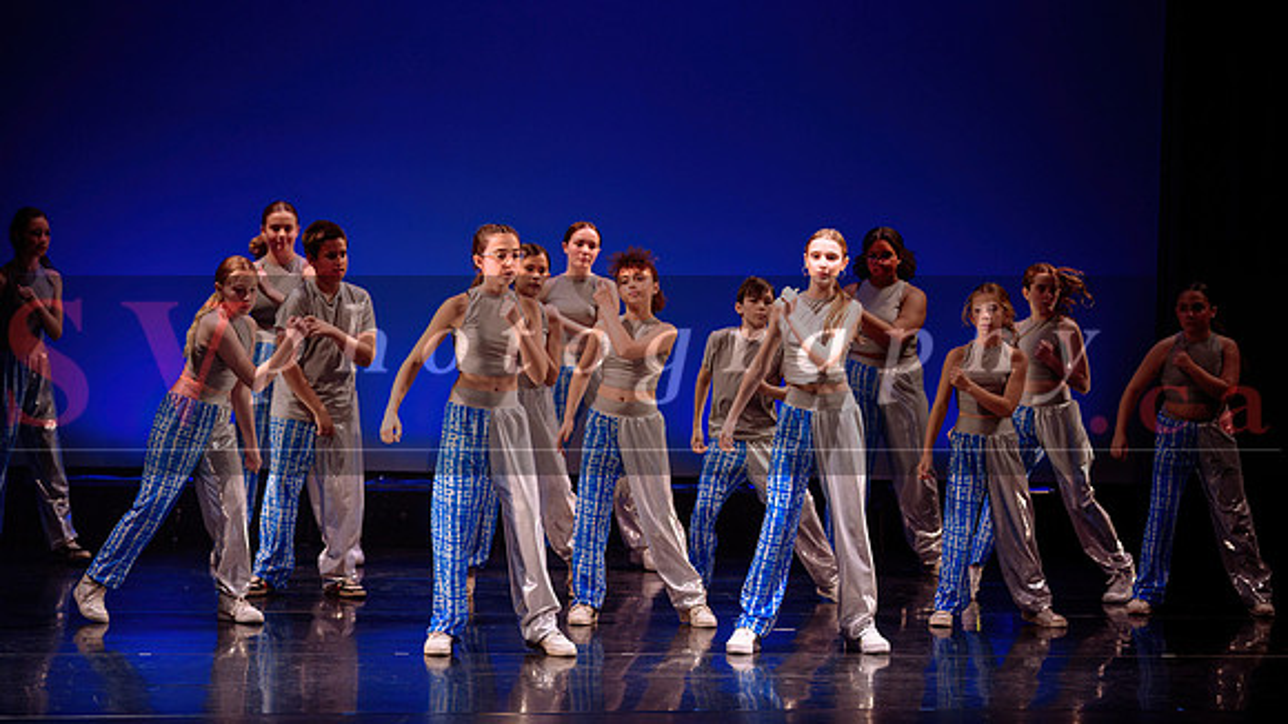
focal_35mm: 107
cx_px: 644
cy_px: 295
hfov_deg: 20.0
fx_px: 3648
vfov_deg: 11.3
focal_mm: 102
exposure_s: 1/320
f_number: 2.8
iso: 1600
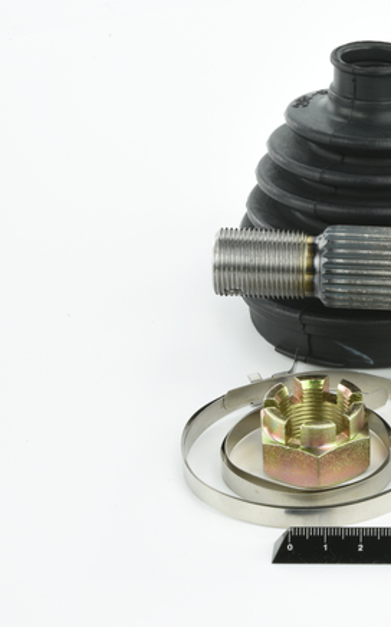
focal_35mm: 101
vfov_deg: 20.6
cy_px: 288
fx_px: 1724
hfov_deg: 12.6
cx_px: 469
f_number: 29
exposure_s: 1/2
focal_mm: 60
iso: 64
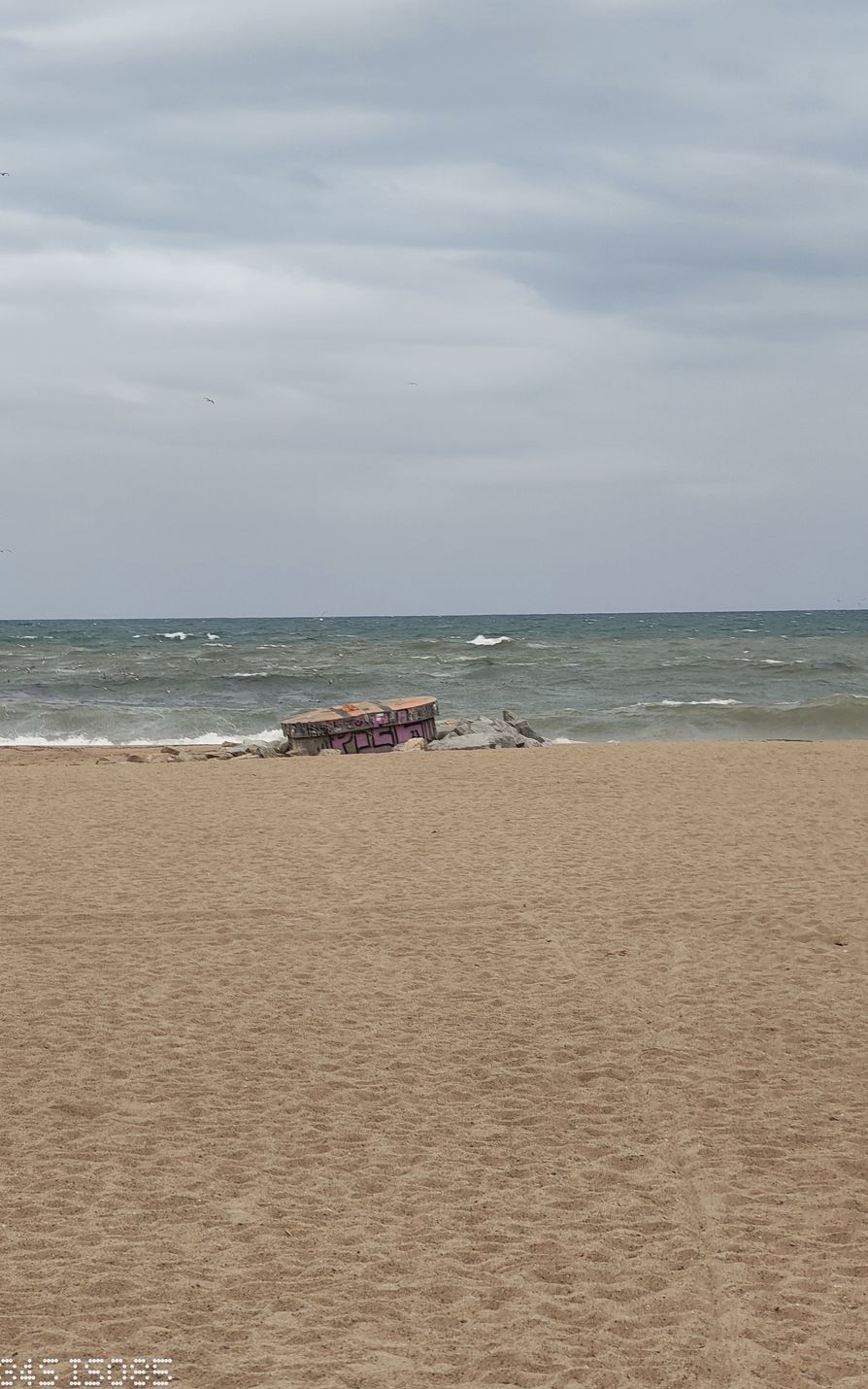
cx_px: 295
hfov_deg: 15.7
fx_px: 3141
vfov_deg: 24.9
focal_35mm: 83
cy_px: 635
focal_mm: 13.3
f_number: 2.55
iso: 85
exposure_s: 1/234
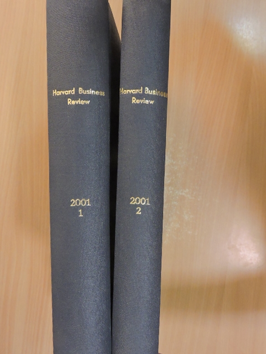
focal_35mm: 30
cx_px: 133
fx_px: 307
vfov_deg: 60.0
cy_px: 177
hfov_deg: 46.8
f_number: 3.5
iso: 800
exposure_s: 1/30
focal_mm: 5.4
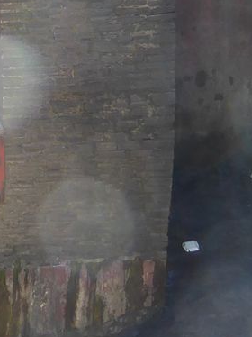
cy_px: 32
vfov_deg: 18.1
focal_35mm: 107
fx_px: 1040
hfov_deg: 13.2
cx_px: -98
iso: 80
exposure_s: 1/60
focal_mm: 4.3
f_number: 3.3
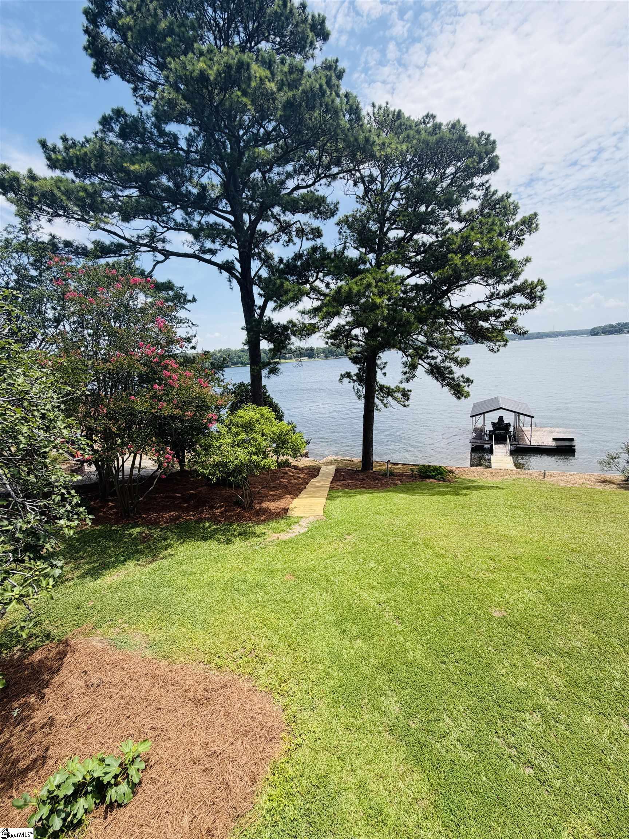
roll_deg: +4.3
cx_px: 314
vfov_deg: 102.1
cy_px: 420
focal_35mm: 14
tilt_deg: -9.7
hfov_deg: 85.7
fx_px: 339
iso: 25
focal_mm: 2.22
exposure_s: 1/770
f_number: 2.2
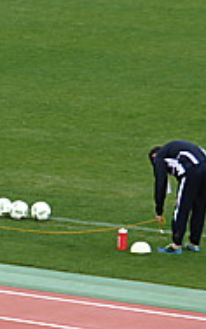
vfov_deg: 5.1
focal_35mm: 414
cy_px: 225
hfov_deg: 3.2
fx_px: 3722
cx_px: -145
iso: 100
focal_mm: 27.6
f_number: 5.4
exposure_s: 1/160
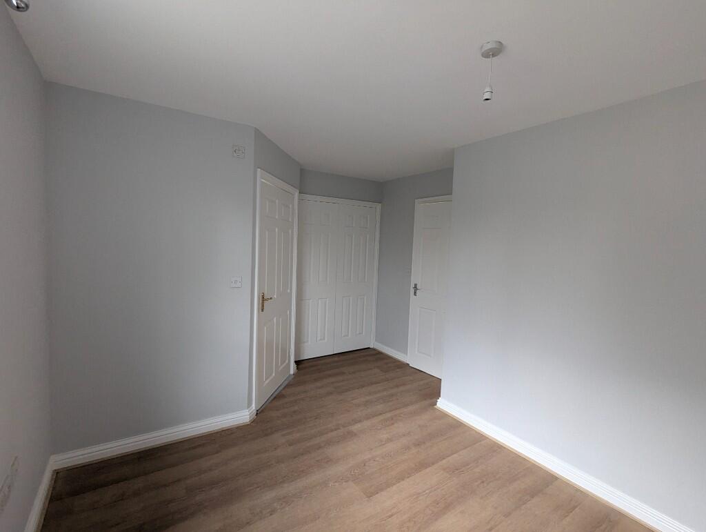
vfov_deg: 78.2
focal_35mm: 16
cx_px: 353
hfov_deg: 94.4
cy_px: 266
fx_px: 327
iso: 149
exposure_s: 1/55.9
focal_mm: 2.35
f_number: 2.2
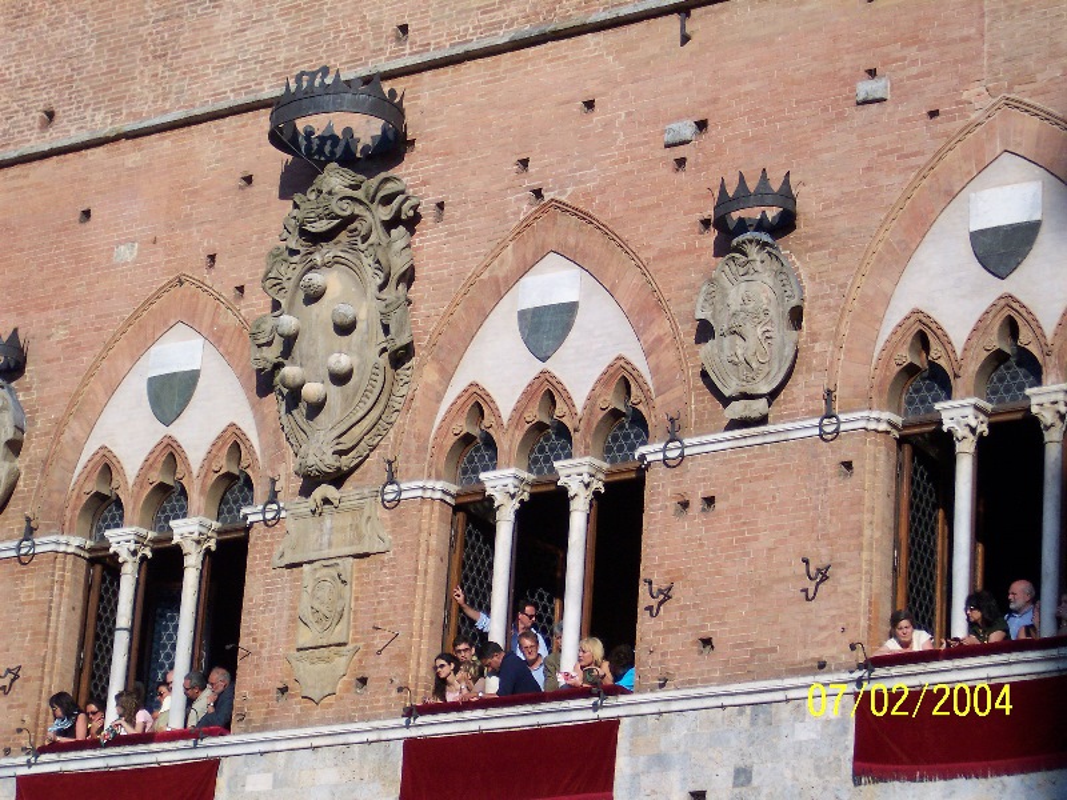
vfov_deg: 13.0
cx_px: 534
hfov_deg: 17.3
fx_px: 3514
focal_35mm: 114
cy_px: 400
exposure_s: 1/700
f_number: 4.8
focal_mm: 24
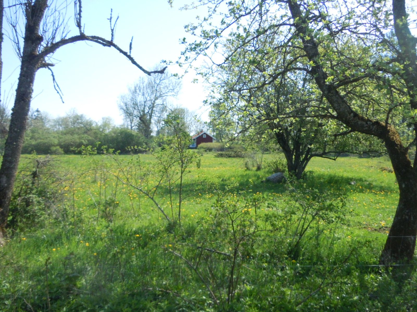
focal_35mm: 30
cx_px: 208
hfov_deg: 60.0
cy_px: 156
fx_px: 361
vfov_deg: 46.8
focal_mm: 5.4
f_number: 7
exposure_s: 1/500
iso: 400
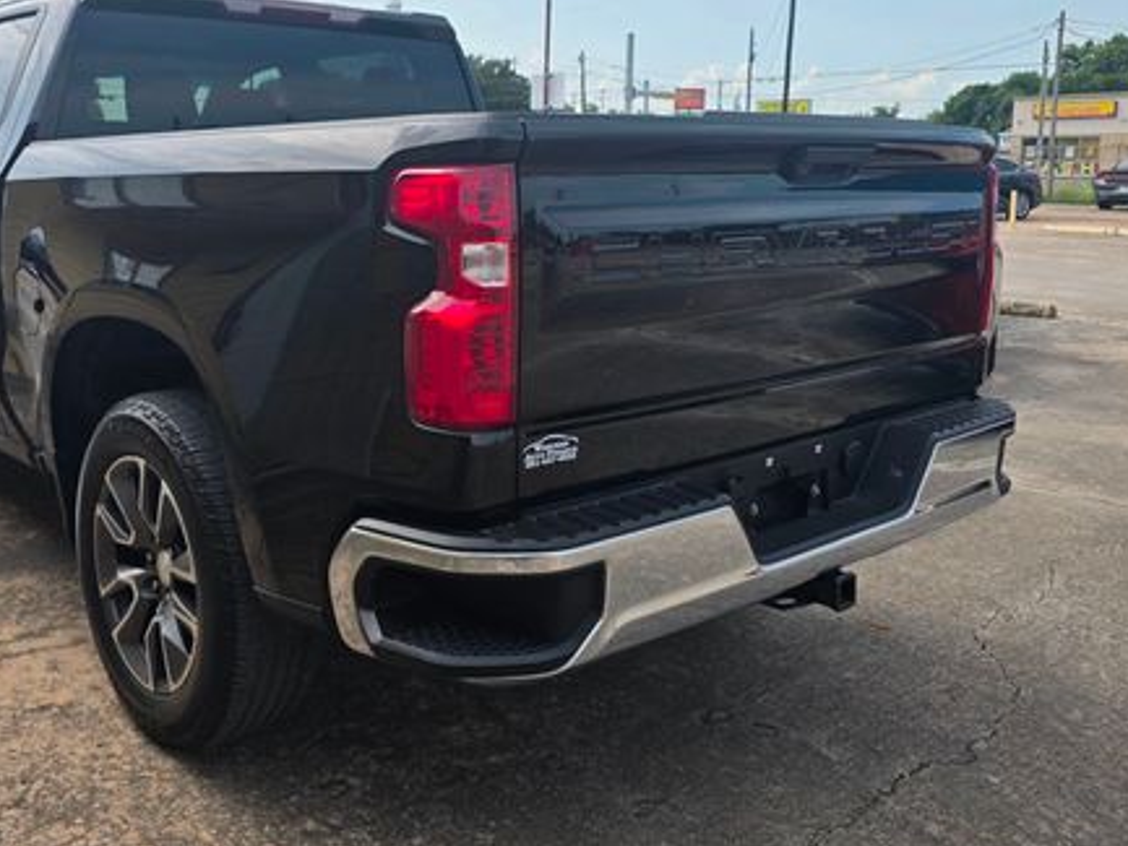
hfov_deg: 53.4
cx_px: 432
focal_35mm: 34
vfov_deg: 41.3
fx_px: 1108
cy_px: 289
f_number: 1.7
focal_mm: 6.3
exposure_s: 1/614
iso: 12
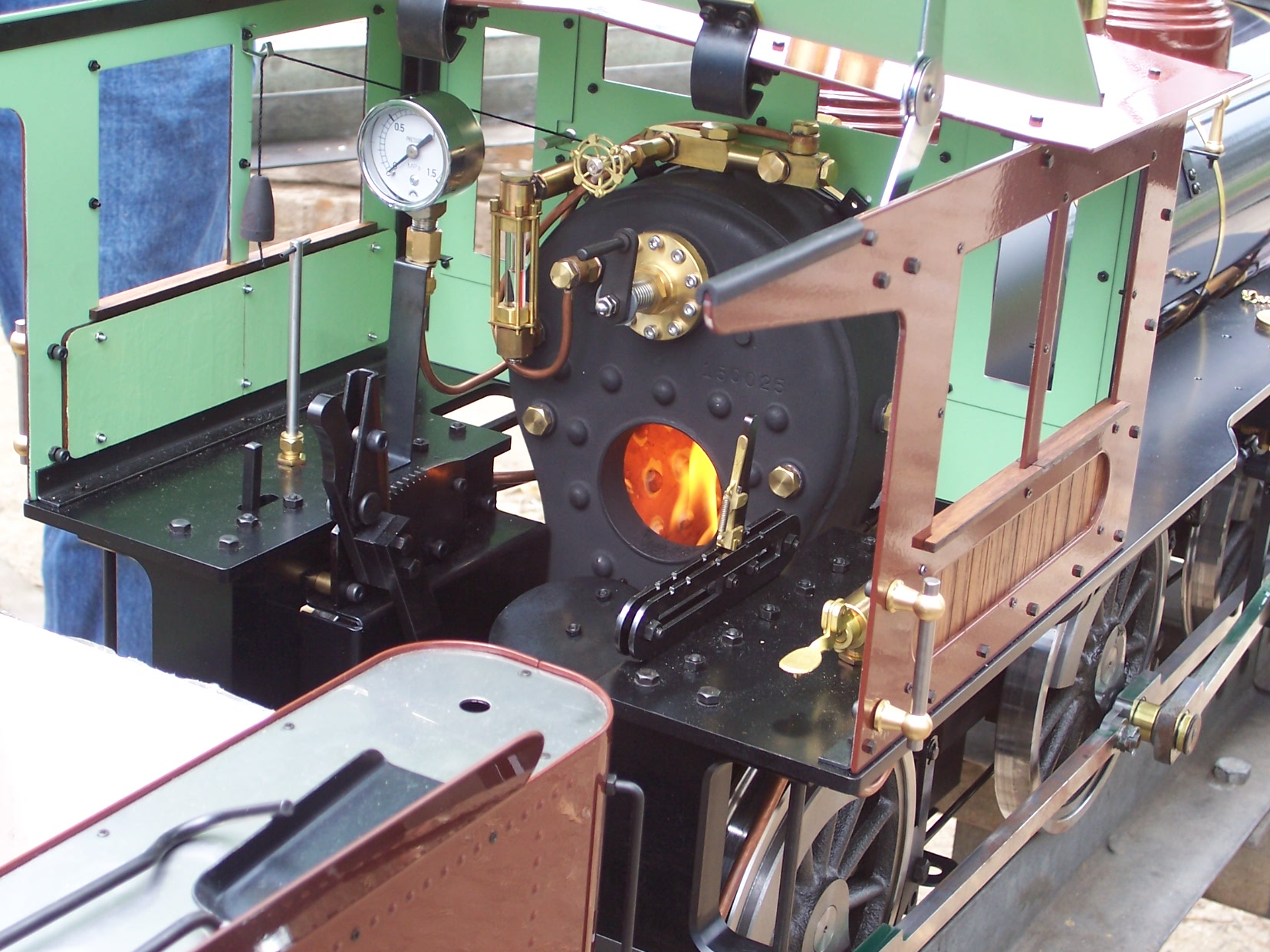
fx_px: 2421
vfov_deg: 22.3
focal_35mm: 66
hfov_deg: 29.4
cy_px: 476
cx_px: 635
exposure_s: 1/125
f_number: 4
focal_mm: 10.8
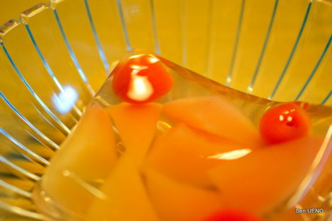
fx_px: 691
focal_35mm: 75
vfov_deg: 18.2
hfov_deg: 27.0
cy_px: 110
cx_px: 166
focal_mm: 50
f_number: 2.8
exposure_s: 1/80
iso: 200
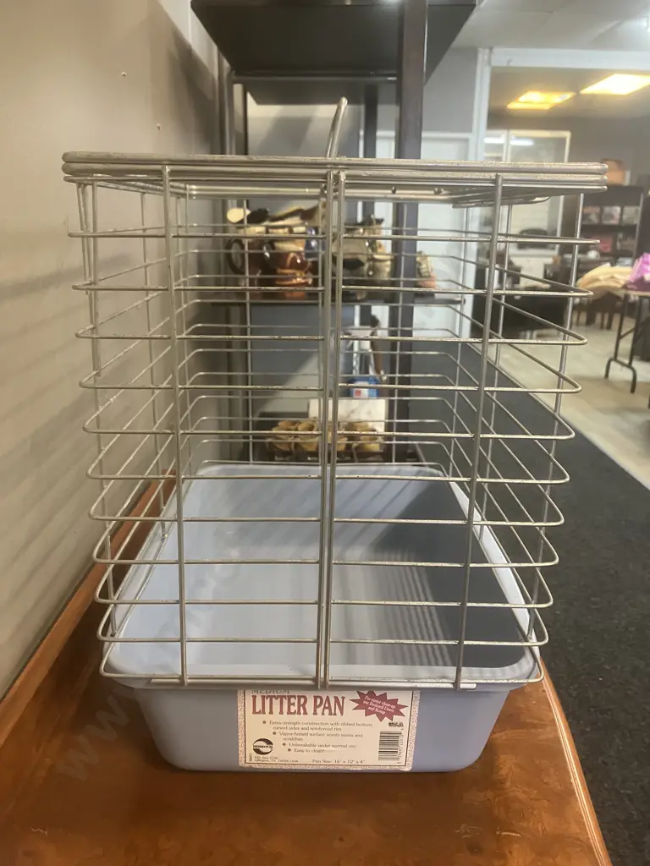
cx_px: 325
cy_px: 433
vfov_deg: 63.4
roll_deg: -0.7
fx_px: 701
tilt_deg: -14.3
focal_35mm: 28
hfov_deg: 49.7
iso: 250
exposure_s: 1/50
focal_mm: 3.99
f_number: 1.8
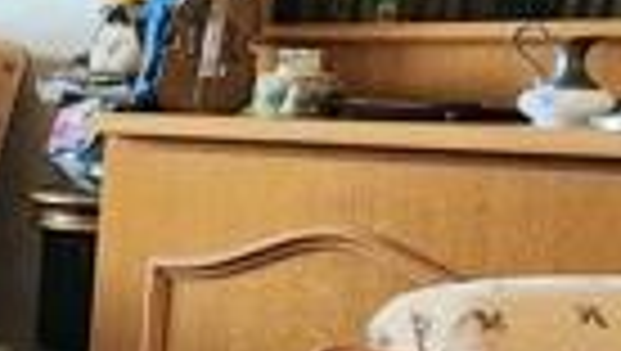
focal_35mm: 82
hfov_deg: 18.2
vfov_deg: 14.7
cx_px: -598
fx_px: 1352
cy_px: 274
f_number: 2.2
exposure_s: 1/50.3
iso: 160
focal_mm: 2.2
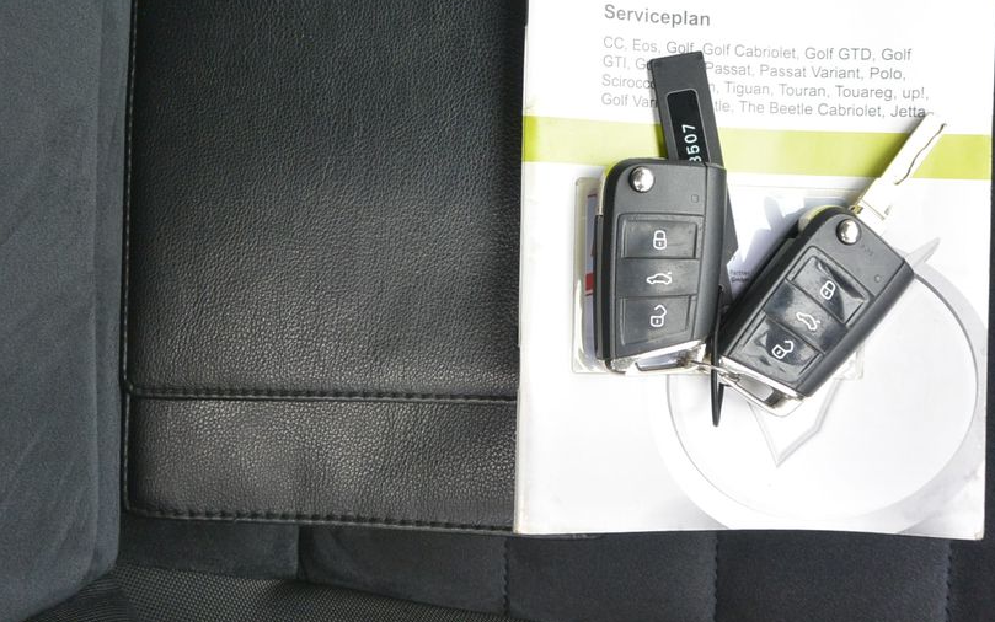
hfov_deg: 49.2
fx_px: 1085
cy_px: 212
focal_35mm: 40
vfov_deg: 31.8
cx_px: 451
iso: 200
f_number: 3.8
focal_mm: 11.8
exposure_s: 1/250
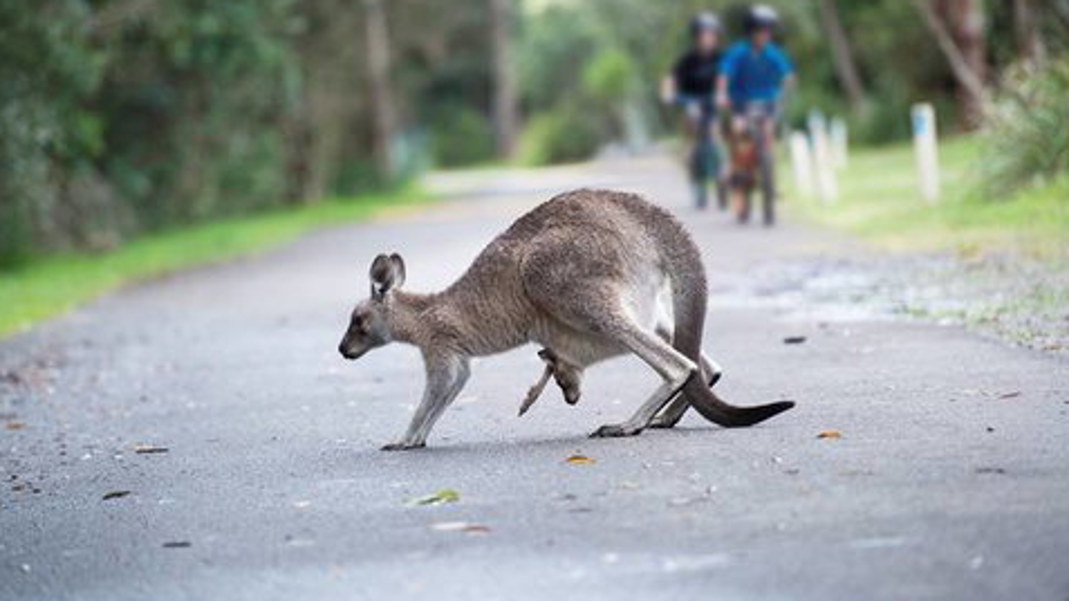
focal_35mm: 211
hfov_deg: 10.2
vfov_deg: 5.8
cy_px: 278
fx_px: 5979
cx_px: 533
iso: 400
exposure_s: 1/250
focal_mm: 200
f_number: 2.8
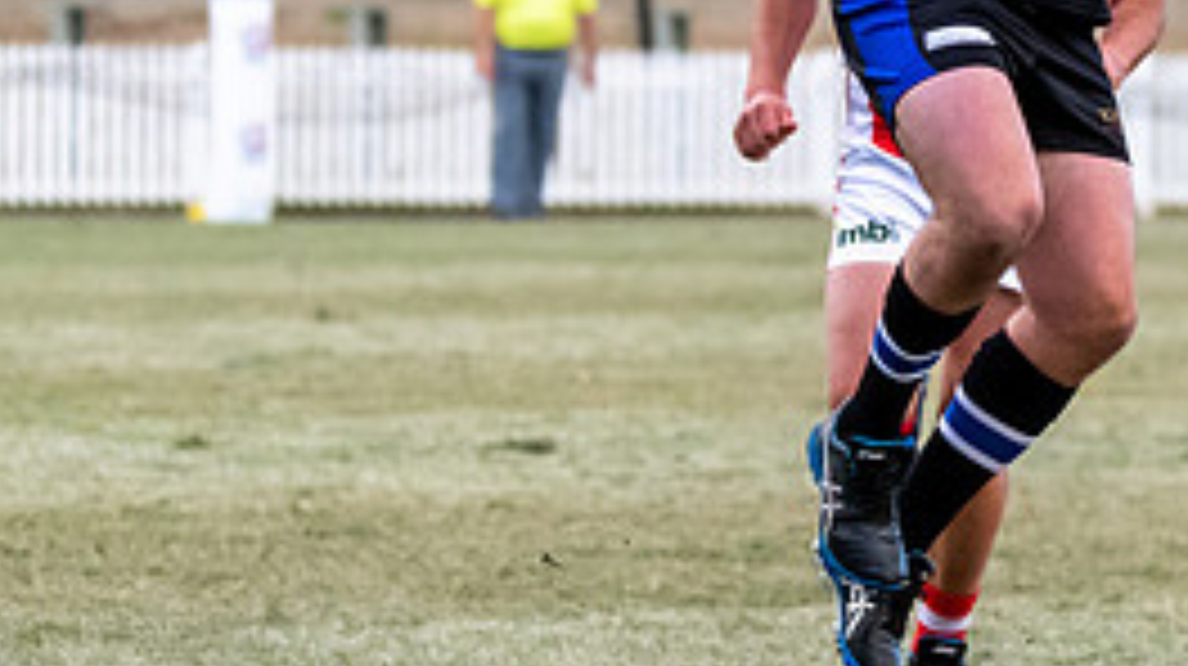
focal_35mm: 596
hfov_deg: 3.6
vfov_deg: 2.0
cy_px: 88
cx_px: 1126
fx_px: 18759
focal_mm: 190
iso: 2800
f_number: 5
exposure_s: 1/1600
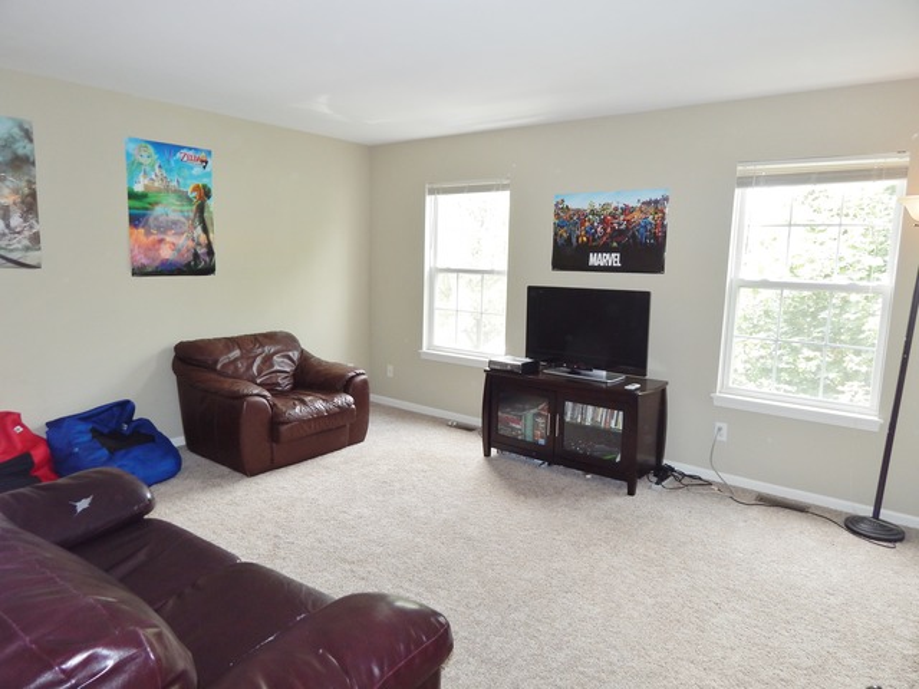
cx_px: 460
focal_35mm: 23
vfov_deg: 58.9
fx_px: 611
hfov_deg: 73.9
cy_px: 344
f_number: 3
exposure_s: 1/60
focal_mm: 4
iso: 125
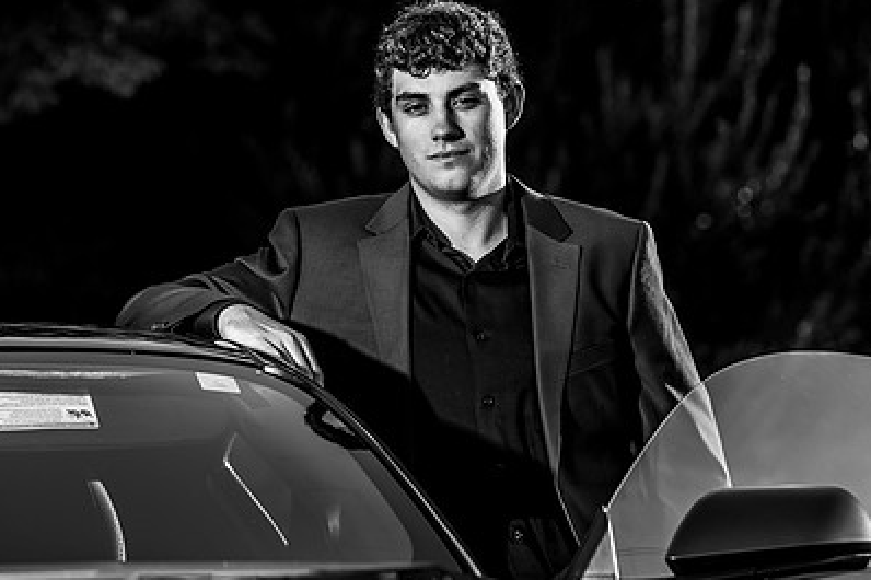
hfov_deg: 9.1
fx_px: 5465
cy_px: 168
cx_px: 478
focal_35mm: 226
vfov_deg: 6.1
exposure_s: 1/250
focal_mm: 120
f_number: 4
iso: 31
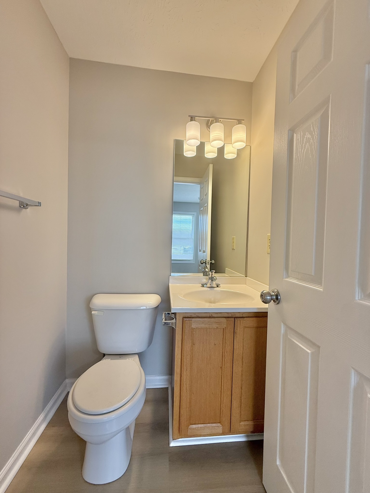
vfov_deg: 102.1
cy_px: 246
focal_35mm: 14
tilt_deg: +0.4
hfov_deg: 85.7
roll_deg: -1.2
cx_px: 185
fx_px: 200
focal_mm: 2.22
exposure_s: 1/101
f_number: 2.2
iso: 64
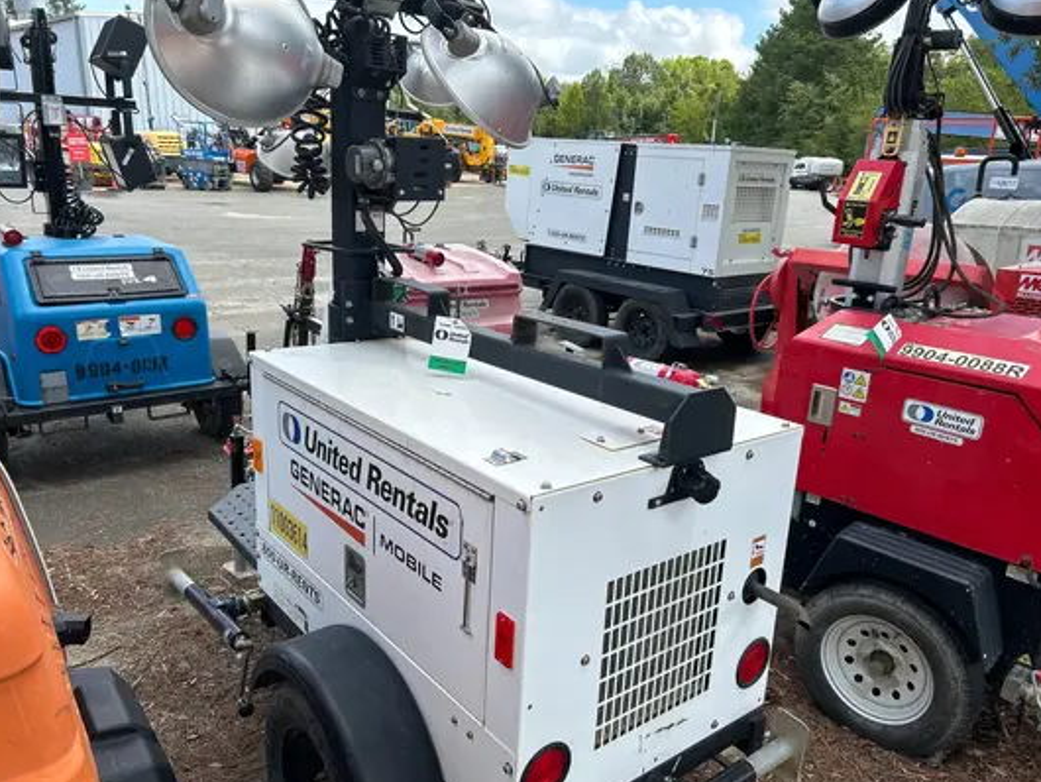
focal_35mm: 27
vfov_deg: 51.4
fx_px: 812
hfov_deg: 65.3
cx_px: 517
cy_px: 398
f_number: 1.5
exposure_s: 1/1449
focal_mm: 5.7
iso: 50
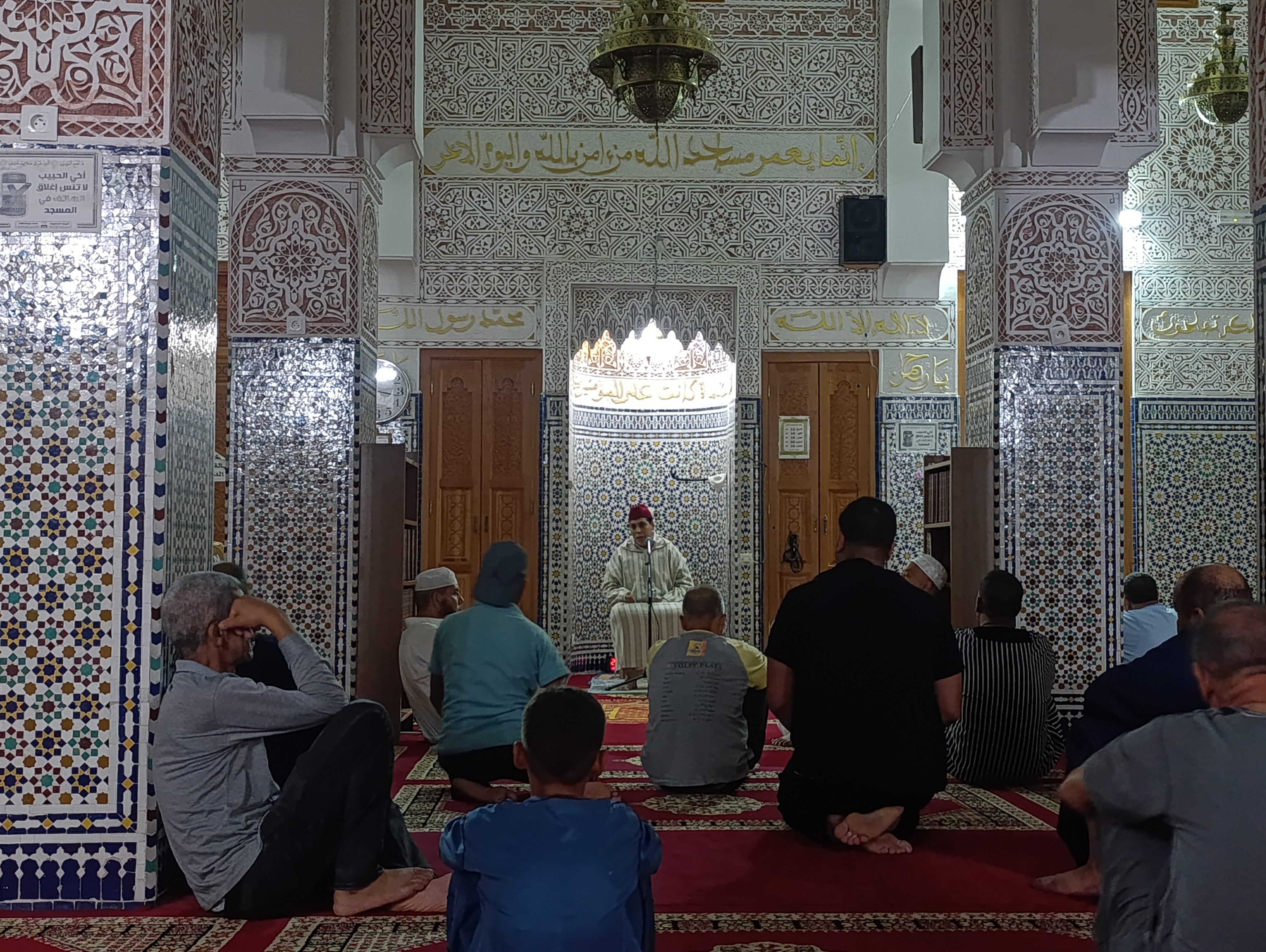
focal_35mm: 44
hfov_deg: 42.9
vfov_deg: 33.0
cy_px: 476
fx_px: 1611
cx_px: 633
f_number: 1.6
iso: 4000
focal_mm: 6.14
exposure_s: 1/25
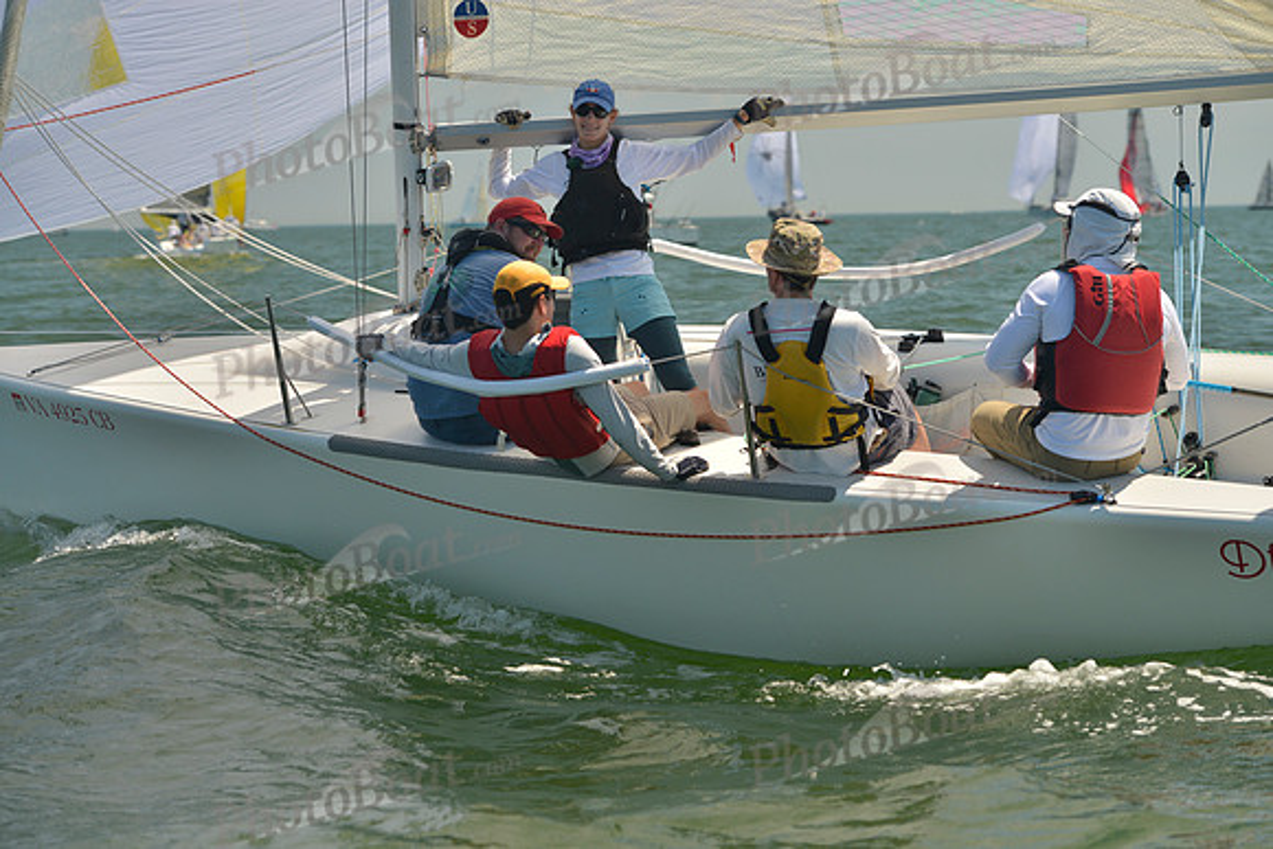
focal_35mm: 95
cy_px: 424
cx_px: 636
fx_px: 3360
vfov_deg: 14.4
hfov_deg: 21.5
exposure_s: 1/640
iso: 200
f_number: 5.6
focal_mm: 95
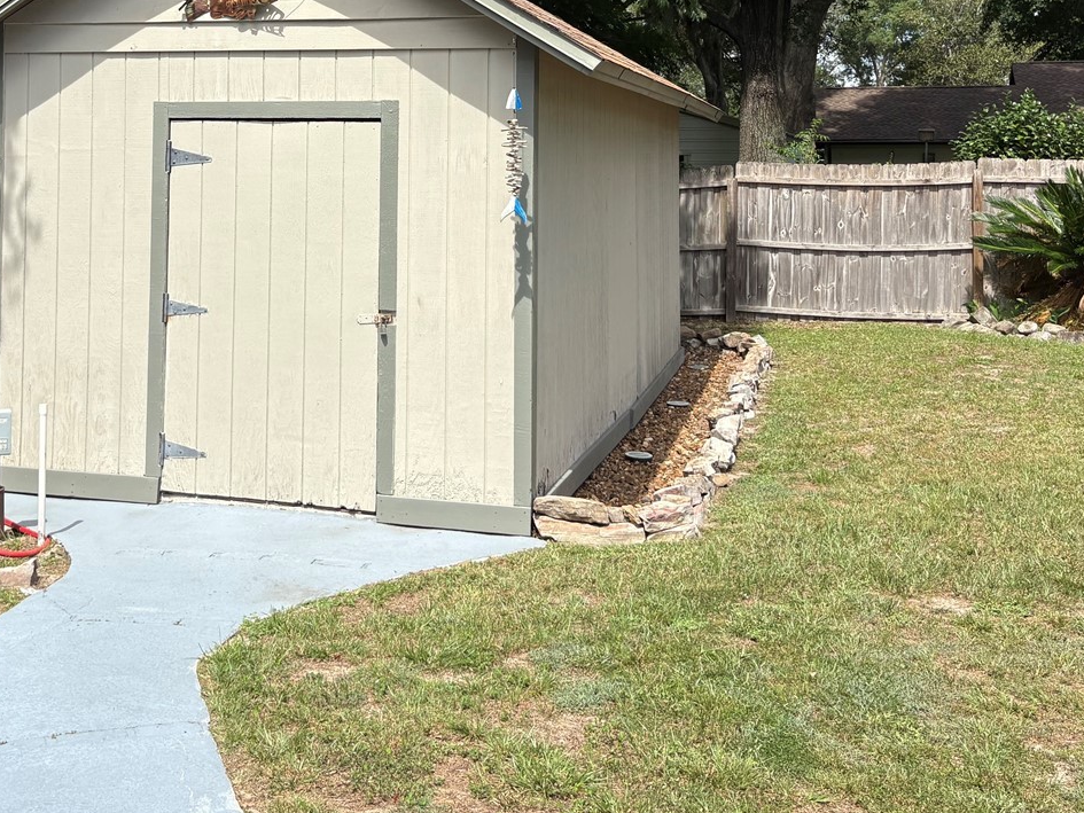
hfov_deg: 42.2
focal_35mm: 44
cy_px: 154
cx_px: 336
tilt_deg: +0.4
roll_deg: -0.2
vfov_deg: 31.9
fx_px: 1378
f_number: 1.6
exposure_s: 1/3125
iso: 50
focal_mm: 5.96
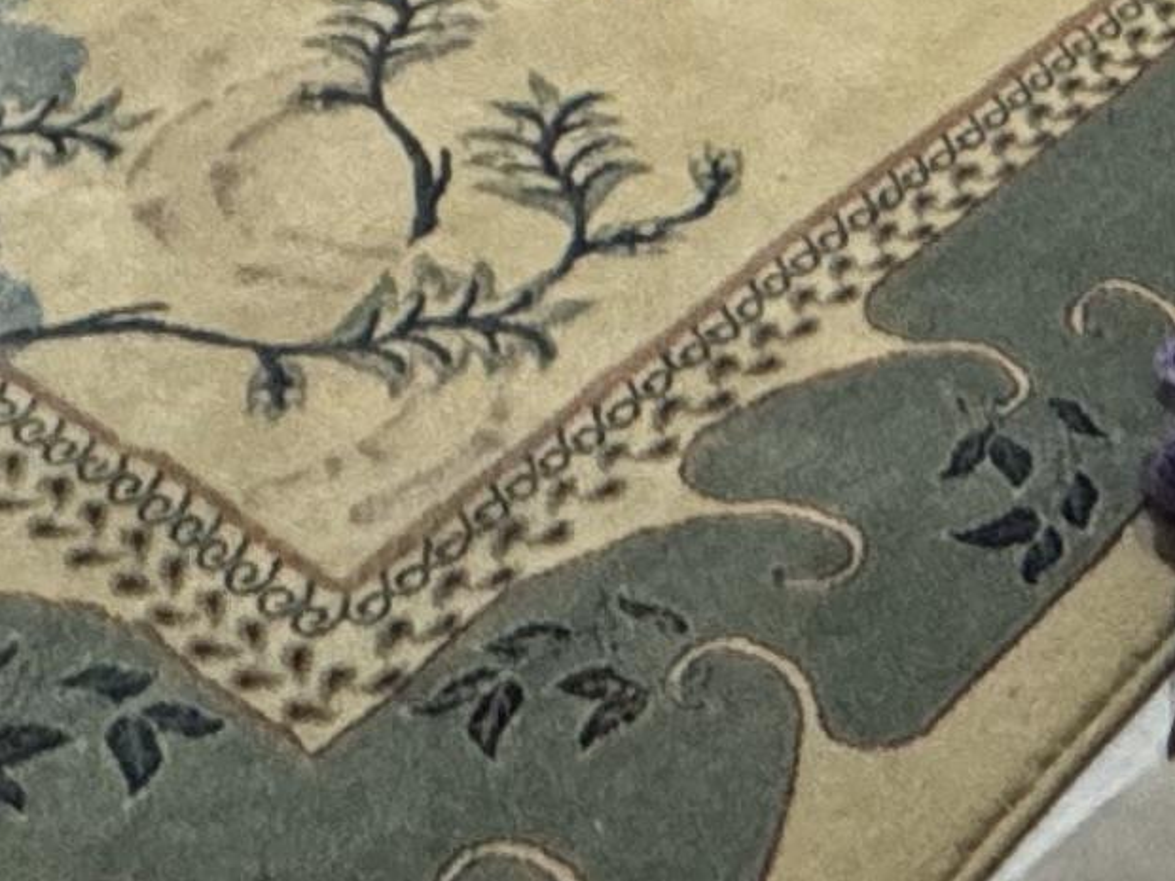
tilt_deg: -4.8
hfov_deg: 20.8
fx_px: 3089
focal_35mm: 91
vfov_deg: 12.2
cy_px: -1345
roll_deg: -2.2
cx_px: 1181
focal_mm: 2.22
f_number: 2.2
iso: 400
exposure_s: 1/50
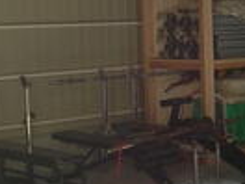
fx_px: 750
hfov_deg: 18.4
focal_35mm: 106
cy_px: 85
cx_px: 182
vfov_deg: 14.0
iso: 50
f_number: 2.8
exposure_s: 1/25.4
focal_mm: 5.8
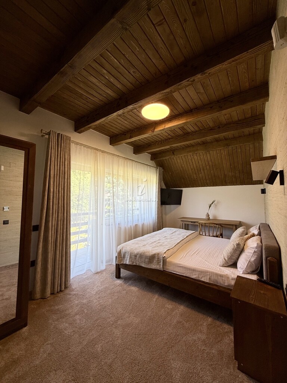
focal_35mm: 14
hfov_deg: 85.7
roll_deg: +0.2
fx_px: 155
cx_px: 144
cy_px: 192
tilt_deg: +3.4
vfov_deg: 102.1
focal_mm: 2.22
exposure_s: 1/99
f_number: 2.2
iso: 64
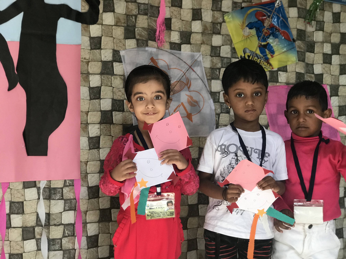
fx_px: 570
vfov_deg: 25.7
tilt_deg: -2.3
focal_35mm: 57
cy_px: 130
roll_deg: -0.1
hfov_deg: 33.8
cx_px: 173
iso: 80
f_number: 2.8
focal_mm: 6.6
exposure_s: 1/50
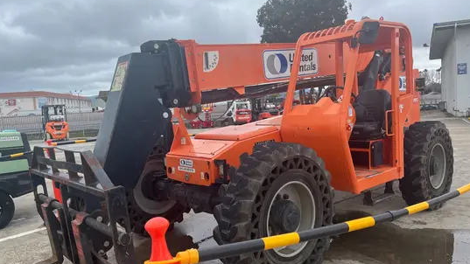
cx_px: 233
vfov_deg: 40.2
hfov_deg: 66.1
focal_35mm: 29
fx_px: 361
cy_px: 132
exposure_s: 1/1066
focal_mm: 5.1
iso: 50
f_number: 1.6
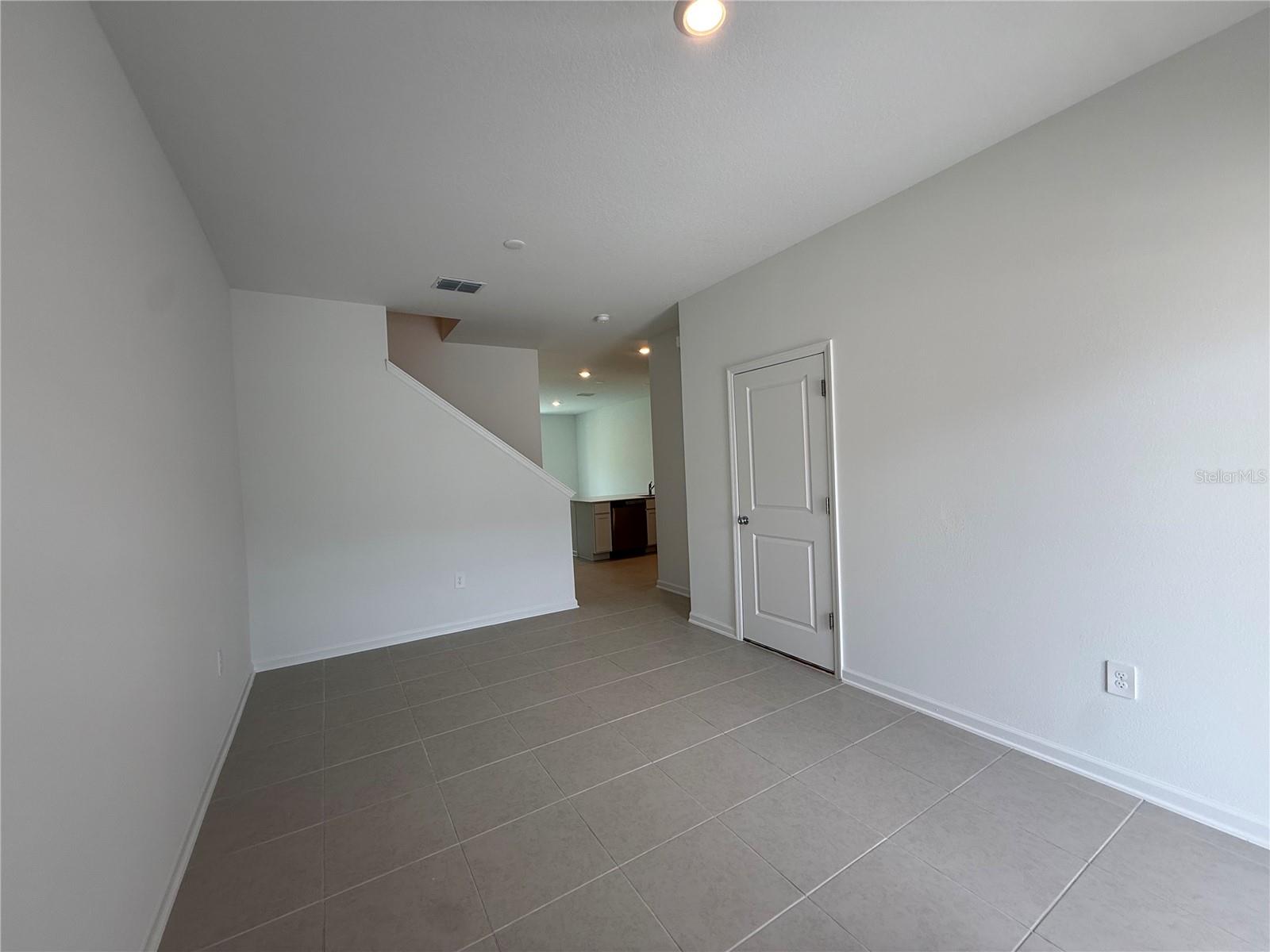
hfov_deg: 102.1
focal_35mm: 14
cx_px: 635
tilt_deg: -0.1
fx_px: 514
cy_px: 476
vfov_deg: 85.7
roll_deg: +2.6
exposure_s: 1/120
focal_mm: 2.22
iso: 80
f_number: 2.2
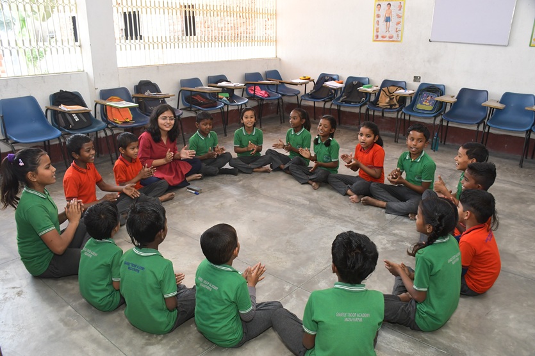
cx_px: 268
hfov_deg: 67.4
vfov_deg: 47.9
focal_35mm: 27
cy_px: 178
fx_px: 401
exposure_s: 1/125
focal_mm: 18
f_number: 5.6
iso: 1000
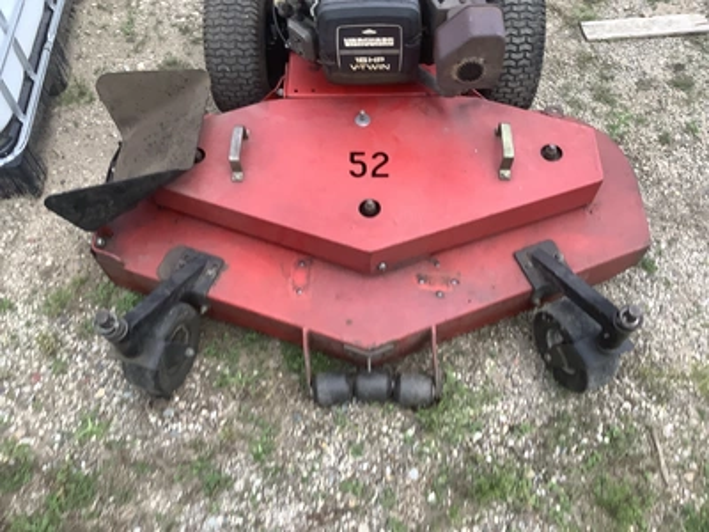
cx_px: 354
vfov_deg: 45.4
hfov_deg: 58.4
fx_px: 635
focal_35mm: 31
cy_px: 266
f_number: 2.4
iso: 80
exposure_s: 1/60
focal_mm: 3.3
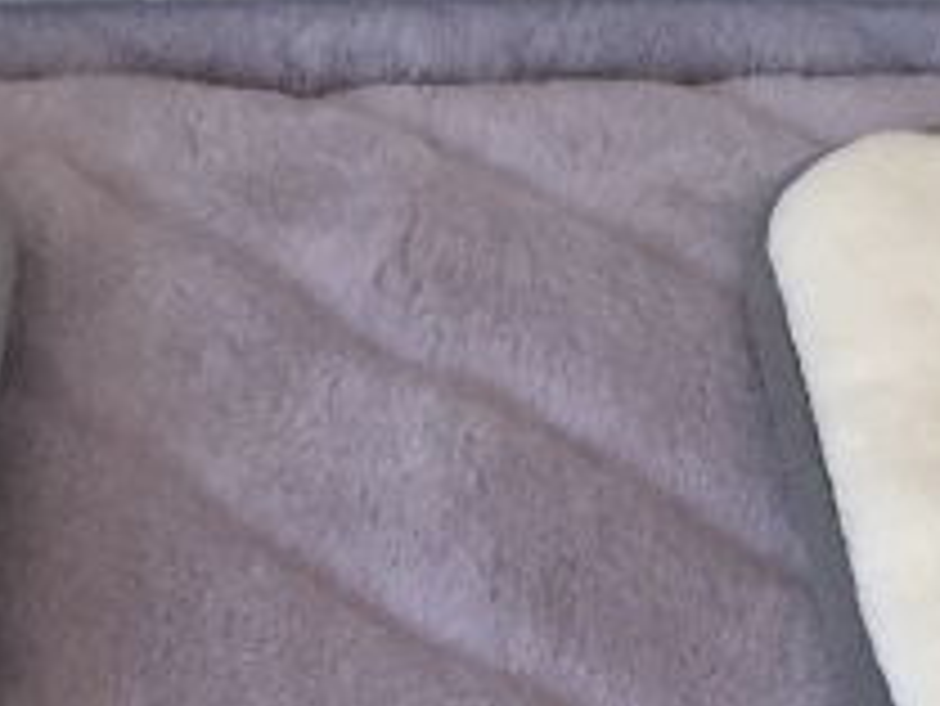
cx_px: 423
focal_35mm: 111
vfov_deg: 13.2
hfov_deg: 17.7
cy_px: 657
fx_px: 3016
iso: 40
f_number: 2.2
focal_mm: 4.15
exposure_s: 1/33
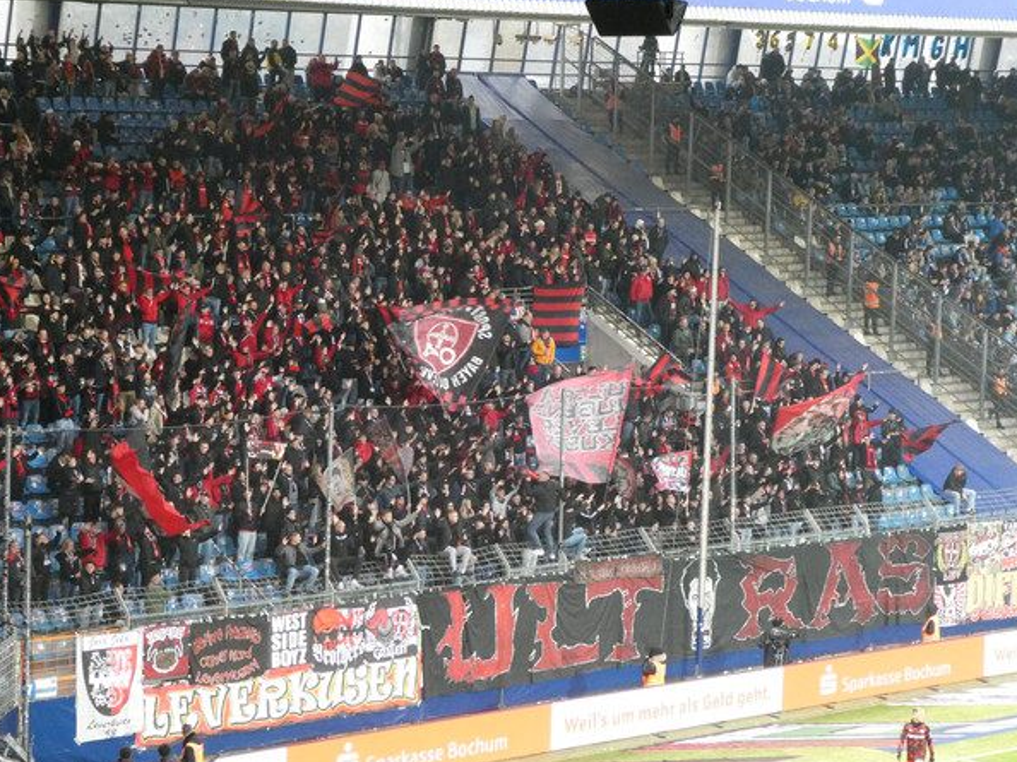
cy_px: 390
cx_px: 510
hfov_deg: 20.2
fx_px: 2849
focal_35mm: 97
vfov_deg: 15.2
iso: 1250
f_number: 4.9
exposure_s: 1/80
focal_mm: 16.1
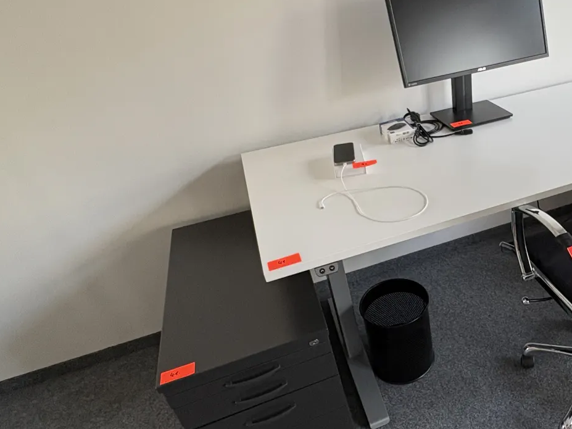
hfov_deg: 57.4
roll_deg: +5.9
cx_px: 451
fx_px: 479
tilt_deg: -29.6
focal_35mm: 29
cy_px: 215
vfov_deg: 48.2
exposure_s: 1/75
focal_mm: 2.22
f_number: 2.2
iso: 250
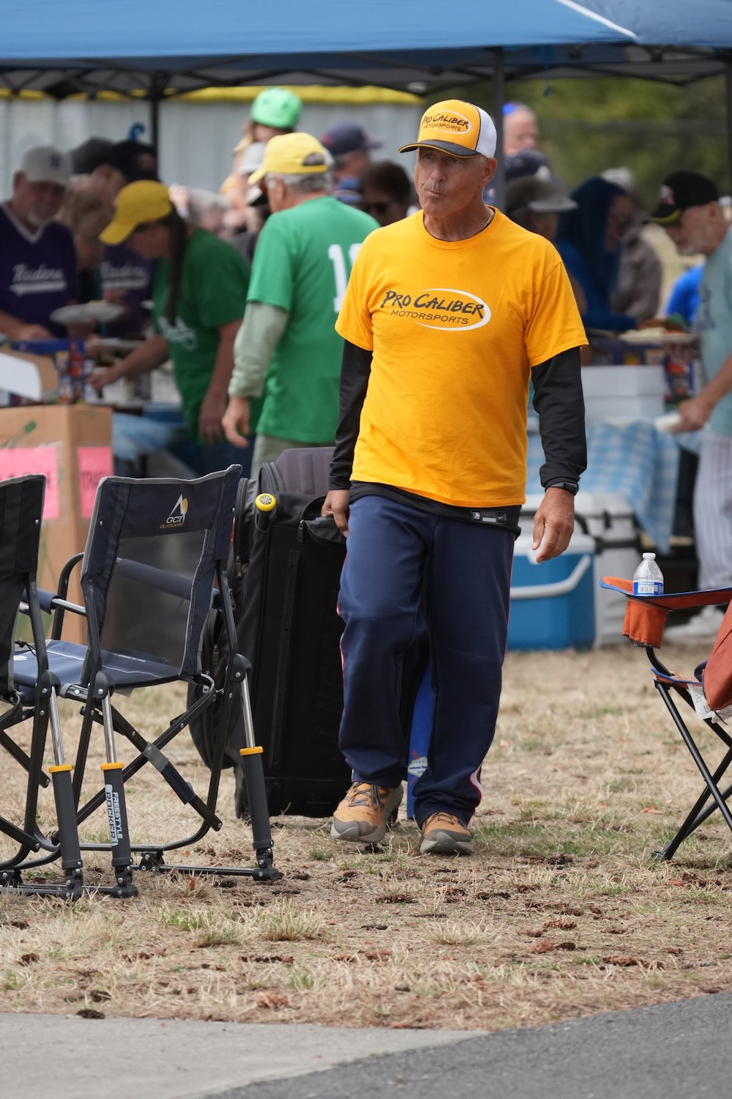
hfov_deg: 3.2
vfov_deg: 4.8
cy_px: 550
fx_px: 13205
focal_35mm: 433
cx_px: 366
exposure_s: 1/1000
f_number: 5.6
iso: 800
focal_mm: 289
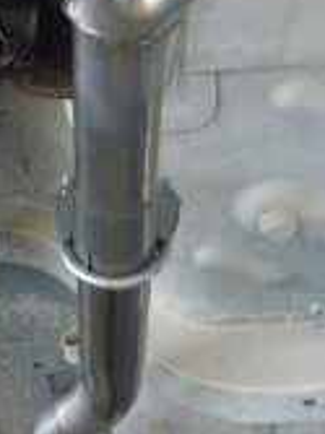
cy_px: 127
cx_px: 96
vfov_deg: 21.2
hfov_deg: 16.0
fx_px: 1153
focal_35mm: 92
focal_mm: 4.3
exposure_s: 1/10
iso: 400
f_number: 3.3
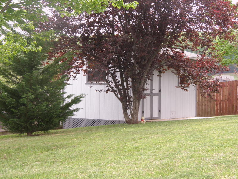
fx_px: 557
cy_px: 90
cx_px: 119
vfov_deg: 18.2
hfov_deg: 24.1
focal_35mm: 81
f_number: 3.9
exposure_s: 1/100
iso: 64
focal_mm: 14.51
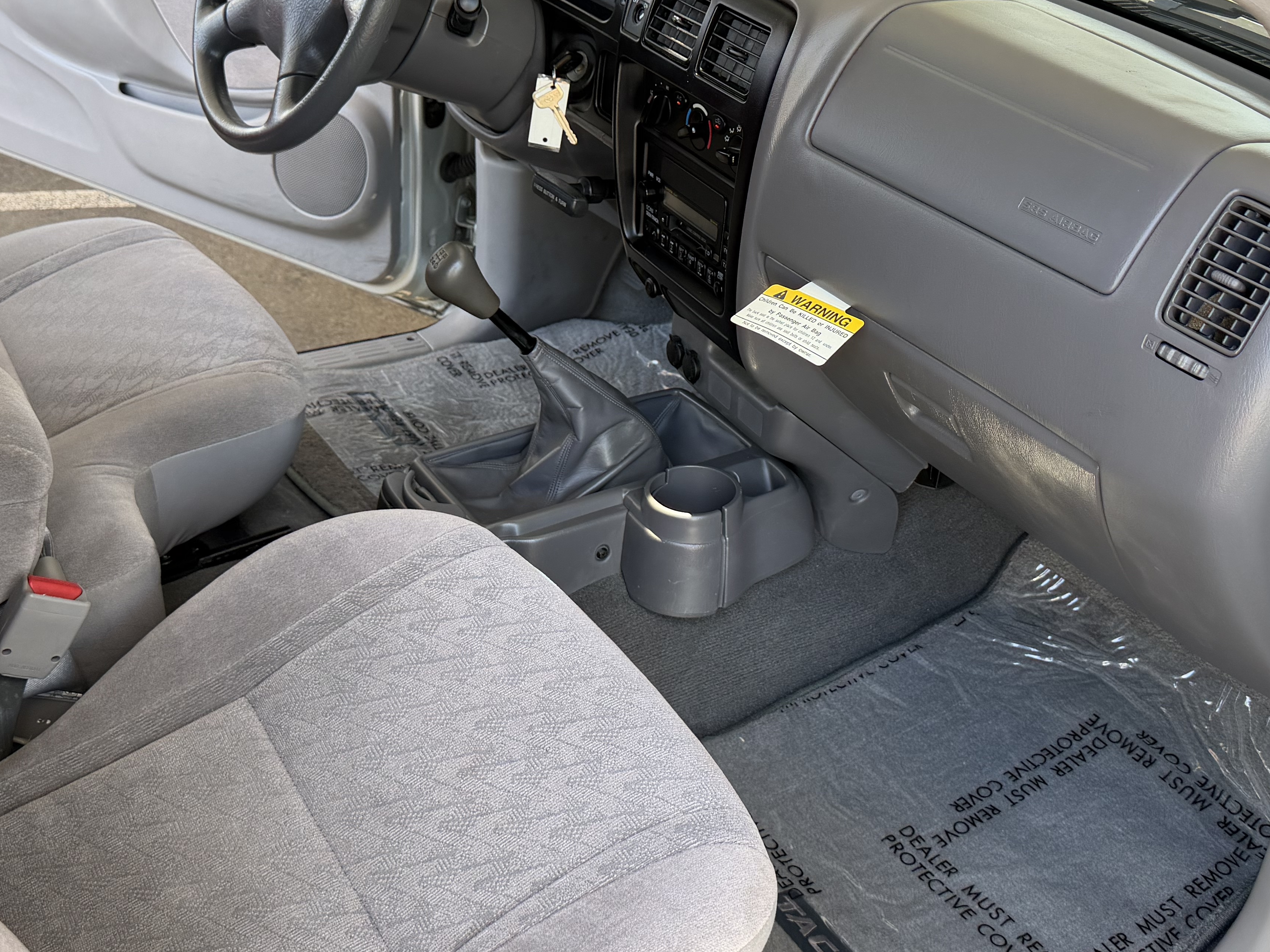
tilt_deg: -28.1
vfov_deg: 35.9
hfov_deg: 46.8
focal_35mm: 40
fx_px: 1467
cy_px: 436
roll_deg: -2.3
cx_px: 689
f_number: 1.78
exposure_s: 1/121
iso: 100
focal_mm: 6.76
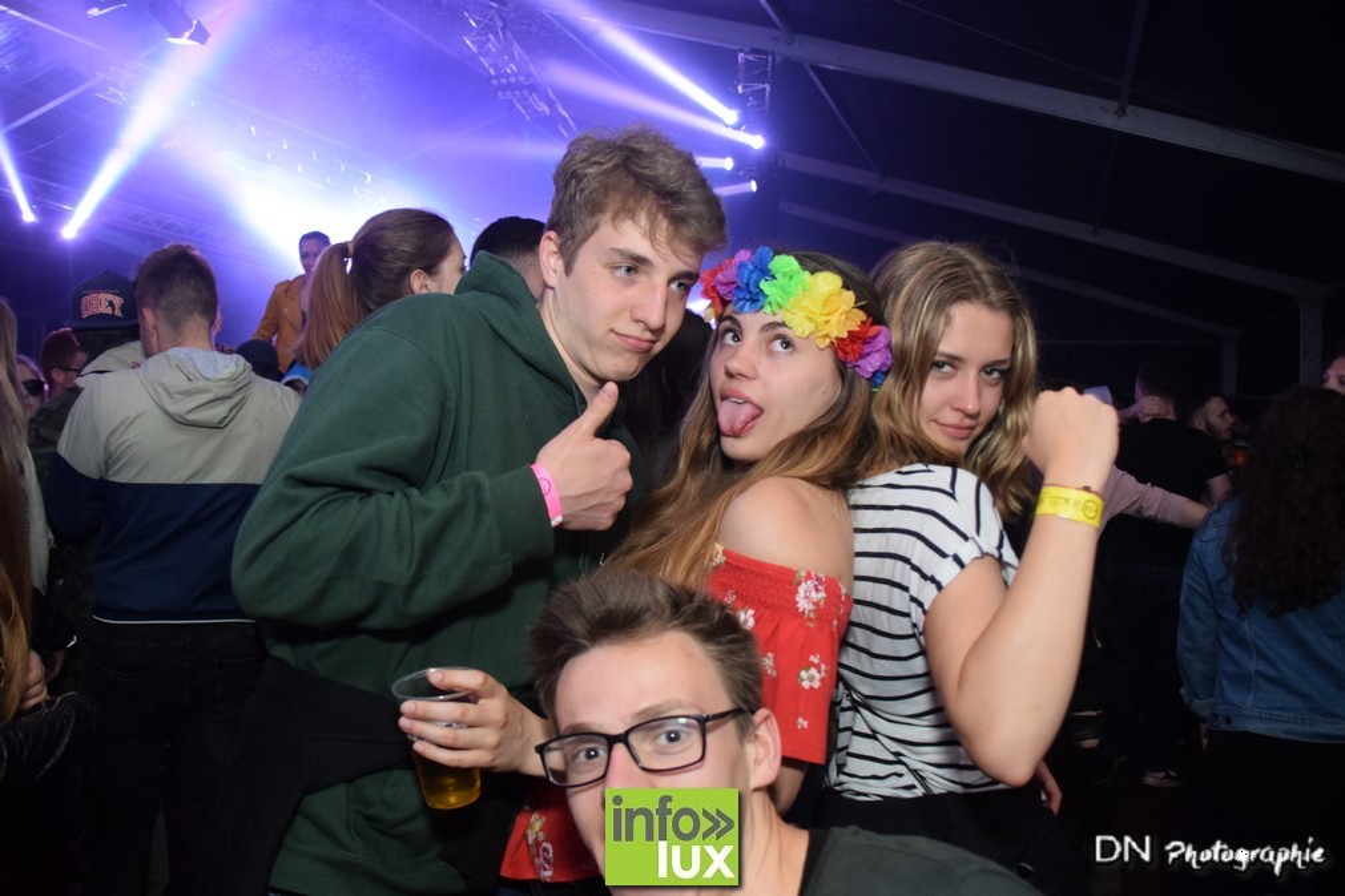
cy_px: 448
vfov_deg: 47.9
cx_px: 672
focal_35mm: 27
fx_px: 1009
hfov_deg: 67.4
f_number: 3.5
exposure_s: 1/40
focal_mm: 18
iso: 1600
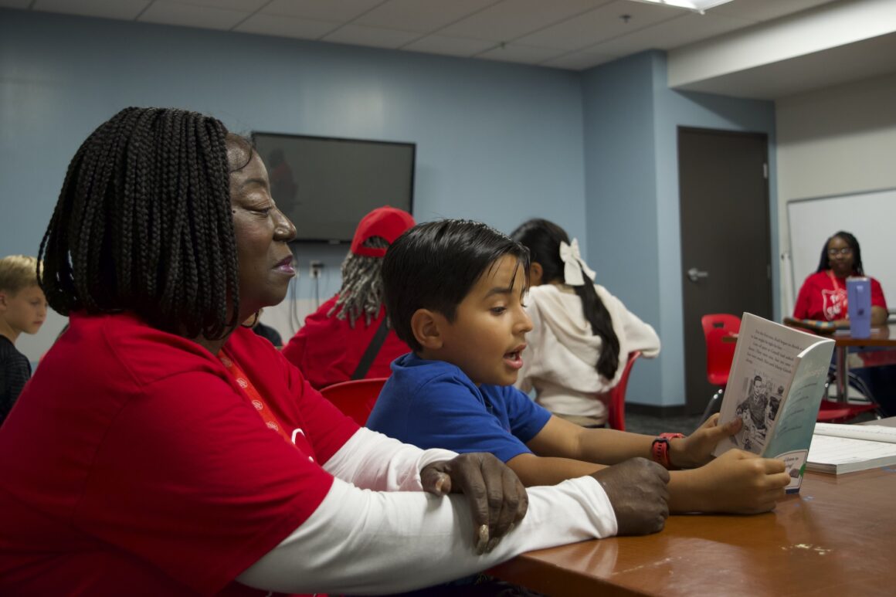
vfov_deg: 34.2
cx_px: 448
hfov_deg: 49.6
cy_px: 298
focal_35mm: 39
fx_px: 970
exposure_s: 1/60
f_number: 4
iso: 1100
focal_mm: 26
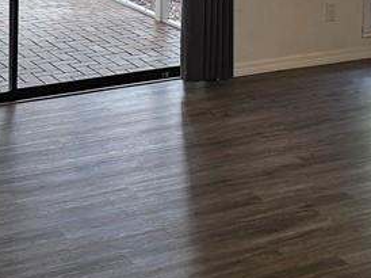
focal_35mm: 86
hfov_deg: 22.8
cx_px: 188
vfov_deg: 15.8
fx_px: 921
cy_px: -138
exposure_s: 1/120
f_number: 1.7
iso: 100
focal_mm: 6.3
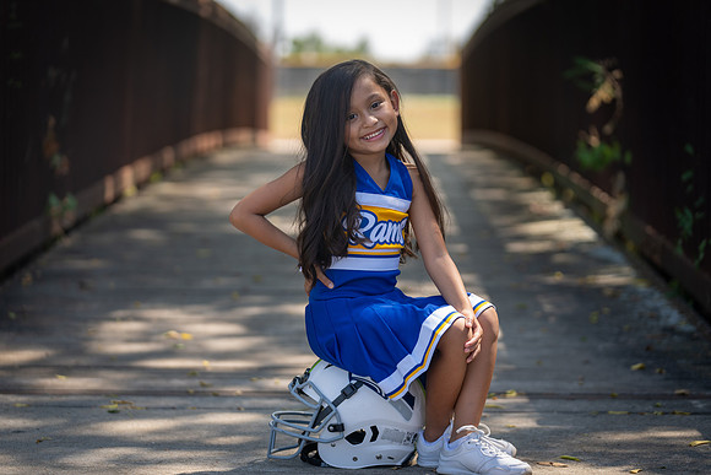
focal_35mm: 110
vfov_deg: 12.5
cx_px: 356
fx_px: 2169
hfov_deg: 18.6
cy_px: 238
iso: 100
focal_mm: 108
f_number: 2.8
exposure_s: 1/400
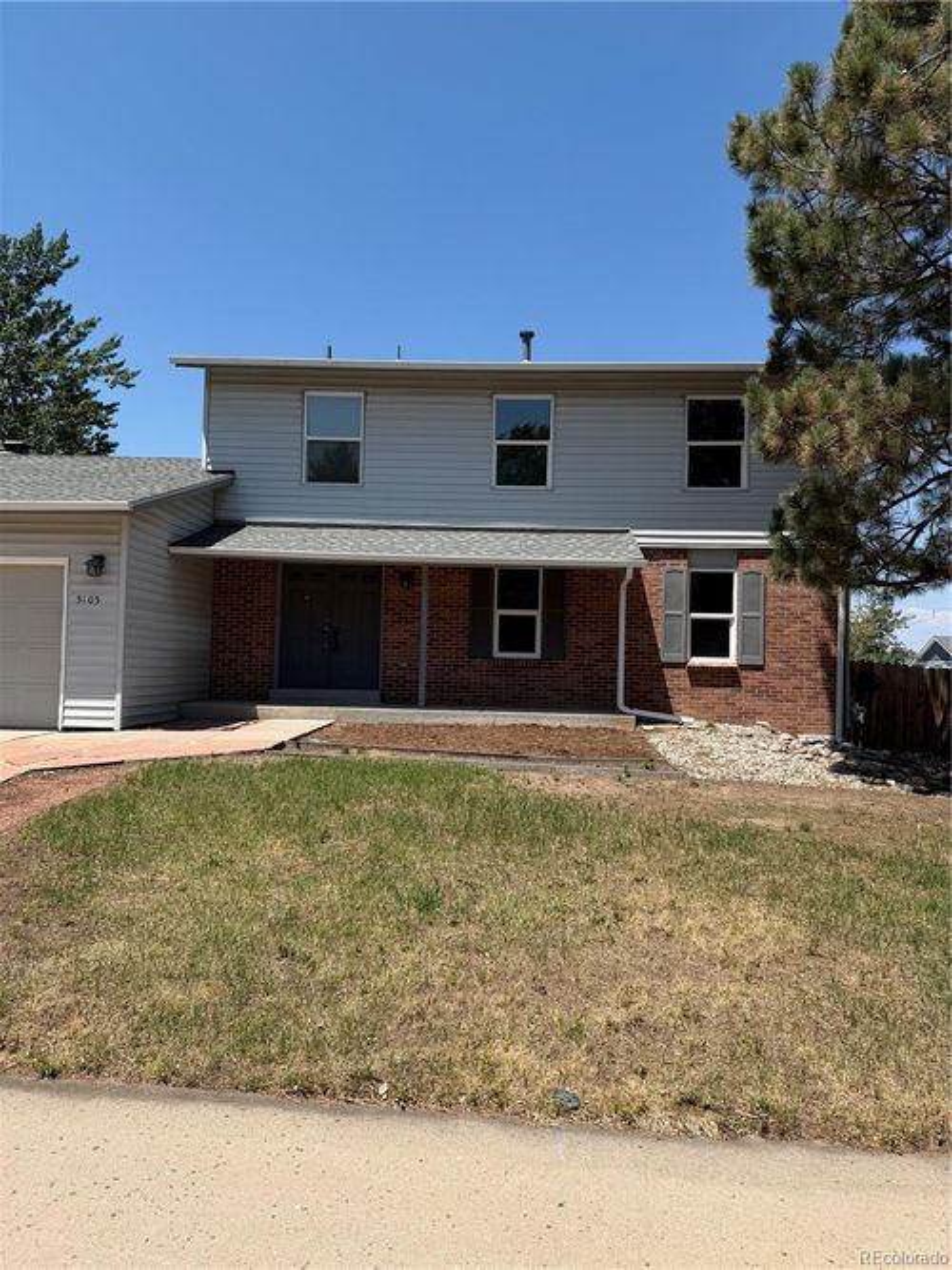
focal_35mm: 24
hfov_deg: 56.8
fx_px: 880
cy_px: 635
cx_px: 476
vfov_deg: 71.6
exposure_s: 1/4405
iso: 80
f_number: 1.78
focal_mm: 6.76
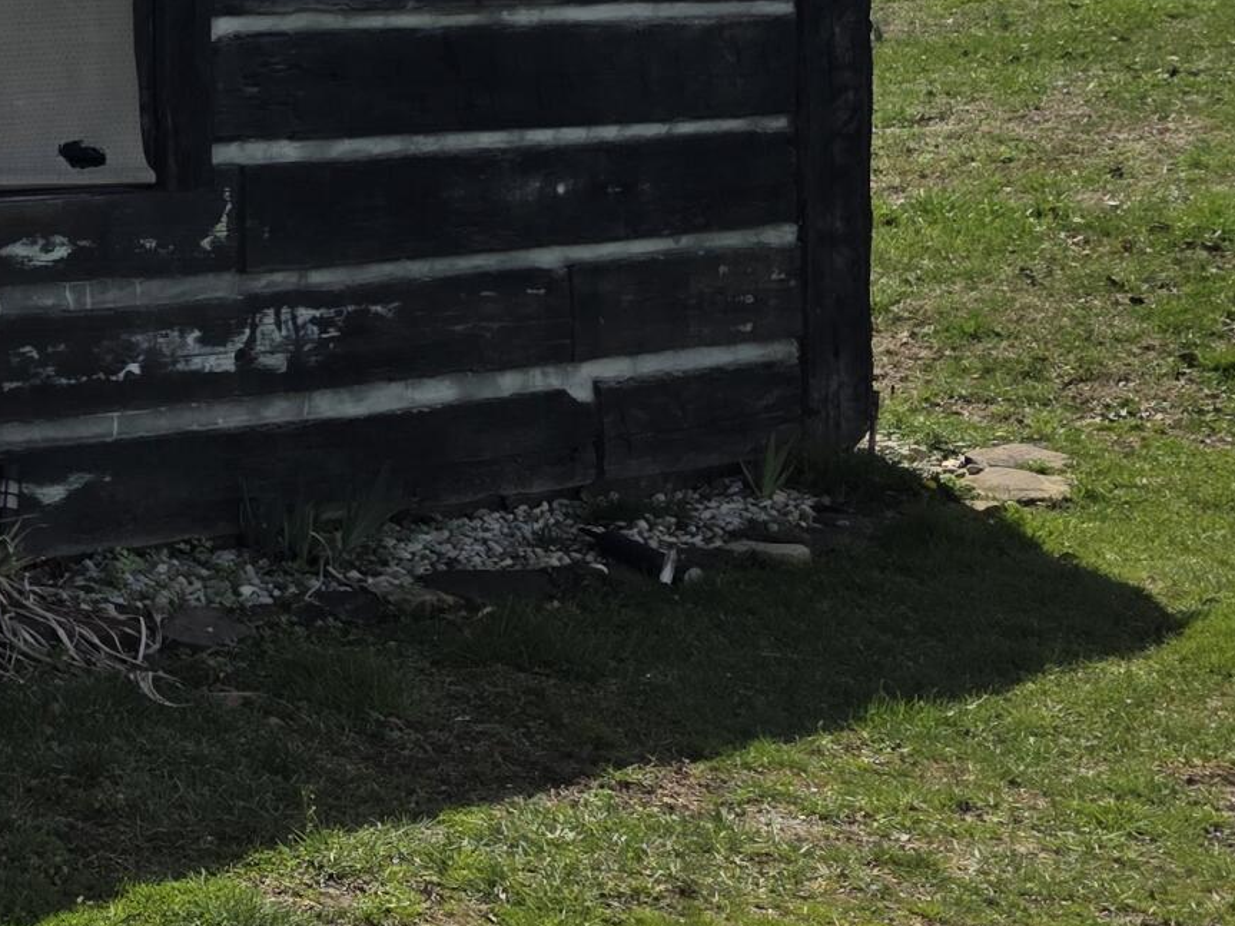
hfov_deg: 21.1
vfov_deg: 18.2
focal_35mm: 80
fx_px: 2854
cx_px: -547
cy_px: 140
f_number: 1.7
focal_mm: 6.3
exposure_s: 1/7944
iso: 80
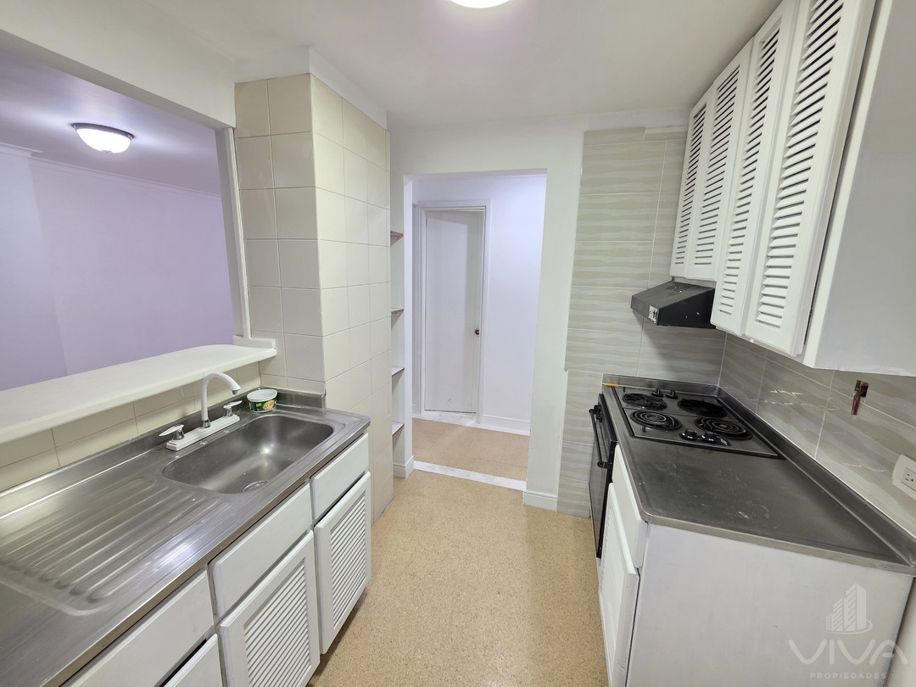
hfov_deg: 106.2
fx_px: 344
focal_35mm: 13
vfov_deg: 89.9
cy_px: 344
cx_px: 458
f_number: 1.9
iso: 250
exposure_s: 1/60
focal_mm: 2.2
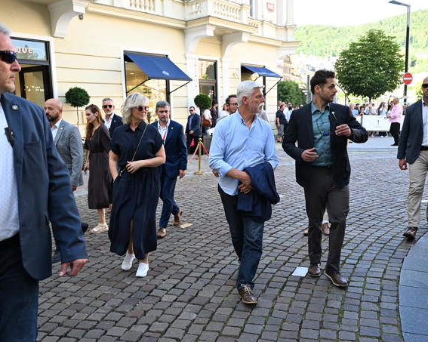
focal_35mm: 33
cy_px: 173
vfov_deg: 45.0
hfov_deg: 54.8
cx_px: 192
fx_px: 412
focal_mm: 28.5
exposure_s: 1/500
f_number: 5
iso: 1250
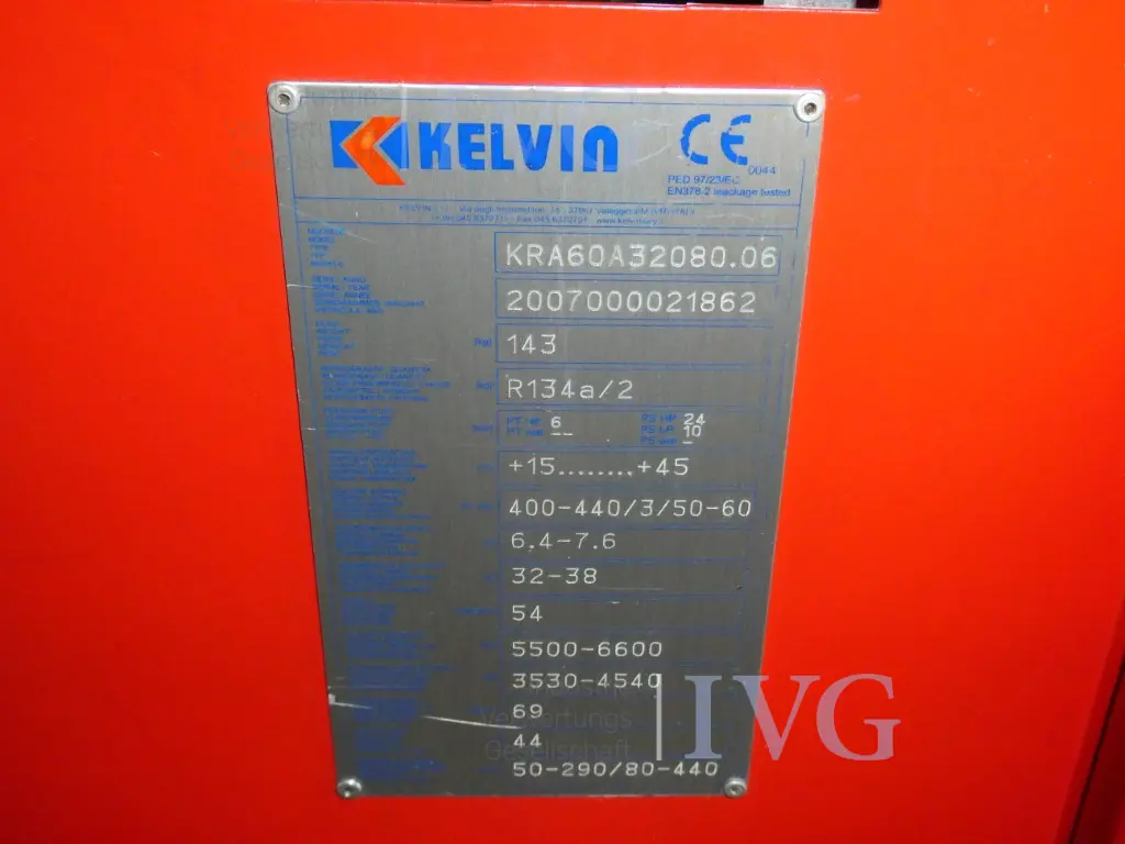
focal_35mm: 44
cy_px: 422
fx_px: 1430
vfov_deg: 32.9
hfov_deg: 42.9
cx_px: 562
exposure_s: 1/60
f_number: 3.9
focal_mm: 7.8
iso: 800
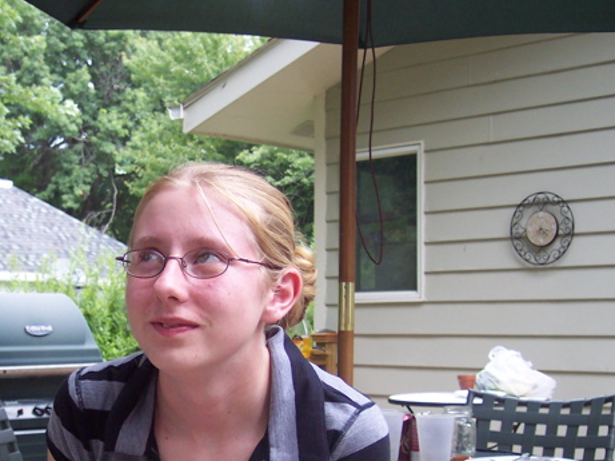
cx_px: 179
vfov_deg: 22.0
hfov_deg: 29.1
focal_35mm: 66
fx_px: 1172
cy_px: 364
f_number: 2.8
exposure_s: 1/125
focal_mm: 8
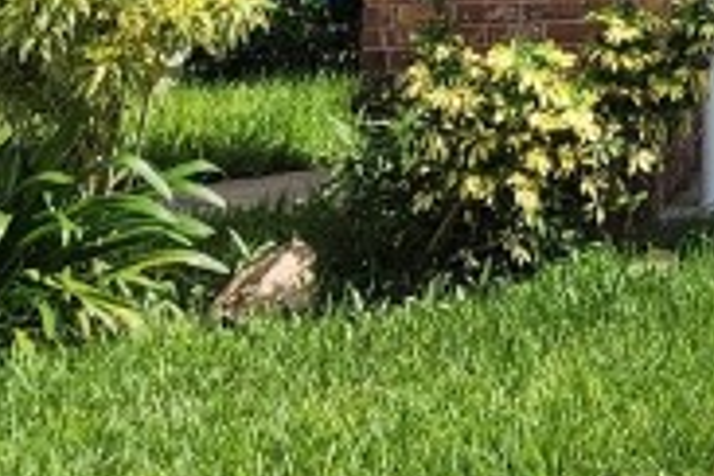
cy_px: -839
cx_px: 1210
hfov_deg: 13.9
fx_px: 2657
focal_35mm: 134
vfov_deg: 8.8
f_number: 1.8
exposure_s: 1/1746
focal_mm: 5.4
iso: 20
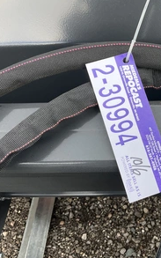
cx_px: 145
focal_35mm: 42
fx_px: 295
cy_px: 128
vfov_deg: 47.2
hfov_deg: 29.3
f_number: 1.8
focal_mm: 3
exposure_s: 1/227
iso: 25
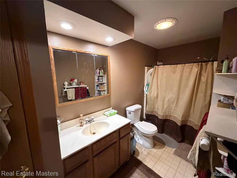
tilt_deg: -7.7
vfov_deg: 85.7
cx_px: 118
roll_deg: +1.3
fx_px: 96
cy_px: 89
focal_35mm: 14
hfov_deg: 102.1
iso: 1000
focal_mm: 2.22
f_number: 2.2
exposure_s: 1/60
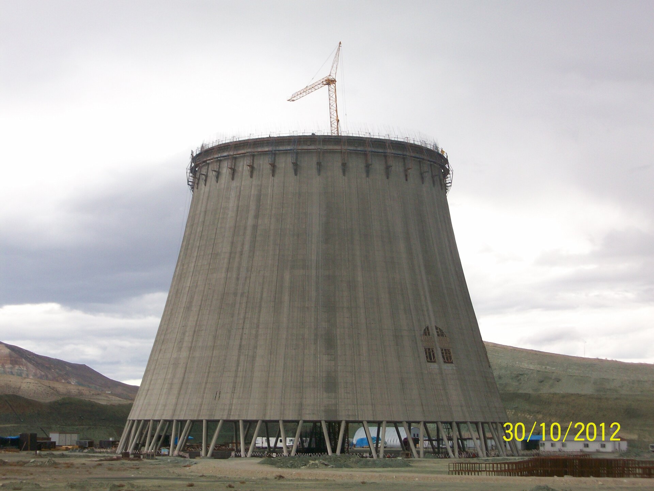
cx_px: 327
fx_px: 1549
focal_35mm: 82
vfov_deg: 18.0
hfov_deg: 23.8
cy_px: 246
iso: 80
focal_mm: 13.7
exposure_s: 1/85.7
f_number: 4.6
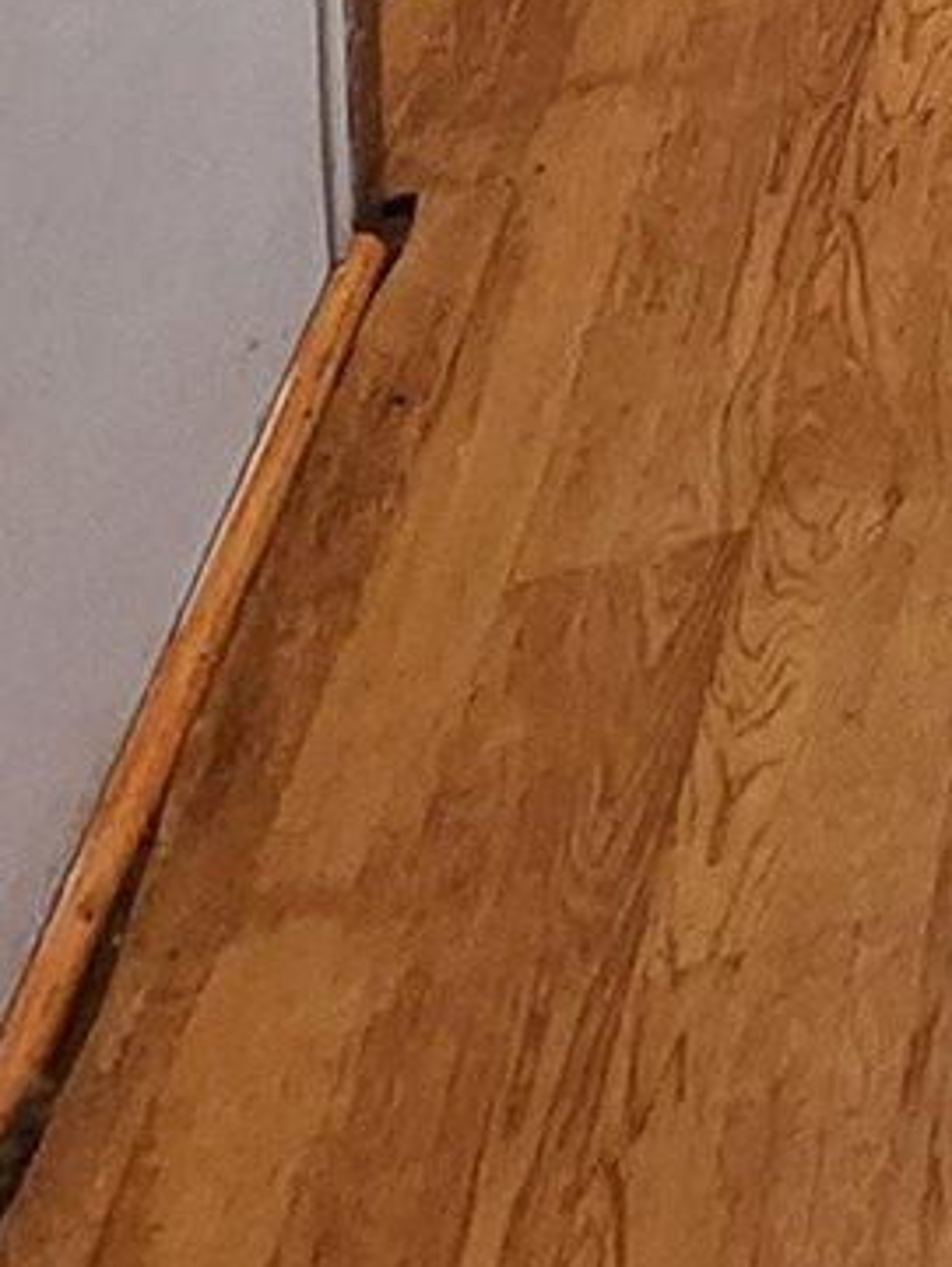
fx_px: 3042
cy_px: -2043
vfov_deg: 13.5
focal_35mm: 83
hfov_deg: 11.9
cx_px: 2642
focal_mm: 2.2
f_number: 2.2
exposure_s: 1/30
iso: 320
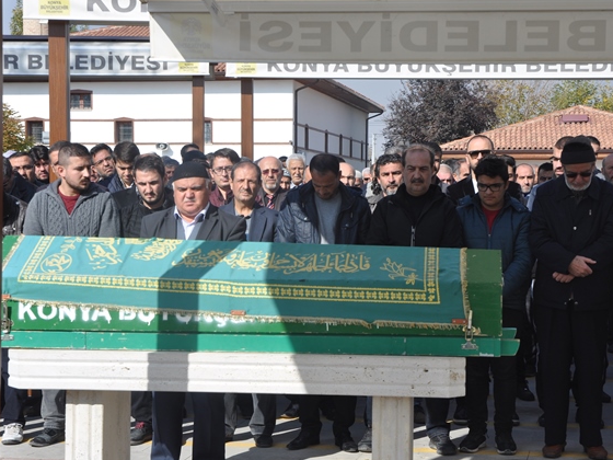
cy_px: 232
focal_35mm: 79
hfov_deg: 24.7
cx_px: 327
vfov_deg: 18.7
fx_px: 1399
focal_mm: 48
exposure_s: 1/320
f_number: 9
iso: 200
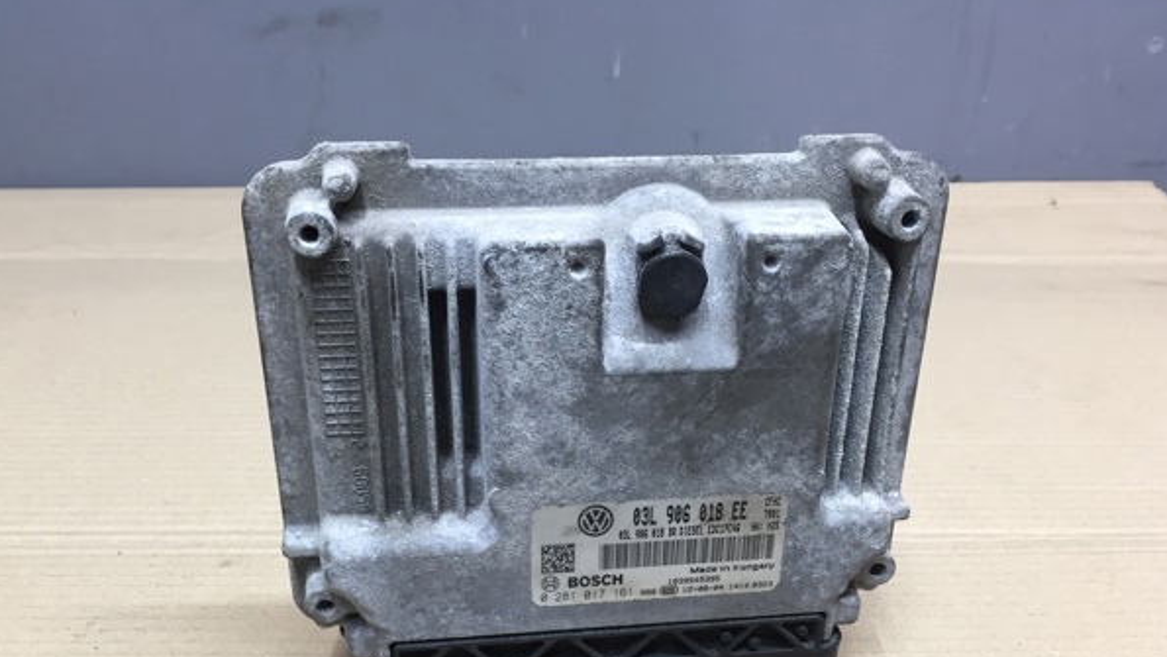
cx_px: 588
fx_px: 1052
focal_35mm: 34
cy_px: 447
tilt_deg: -26.6
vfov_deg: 34.3
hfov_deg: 58.0
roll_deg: -1.4
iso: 80
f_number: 2.2
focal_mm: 4.15
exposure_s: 1/33
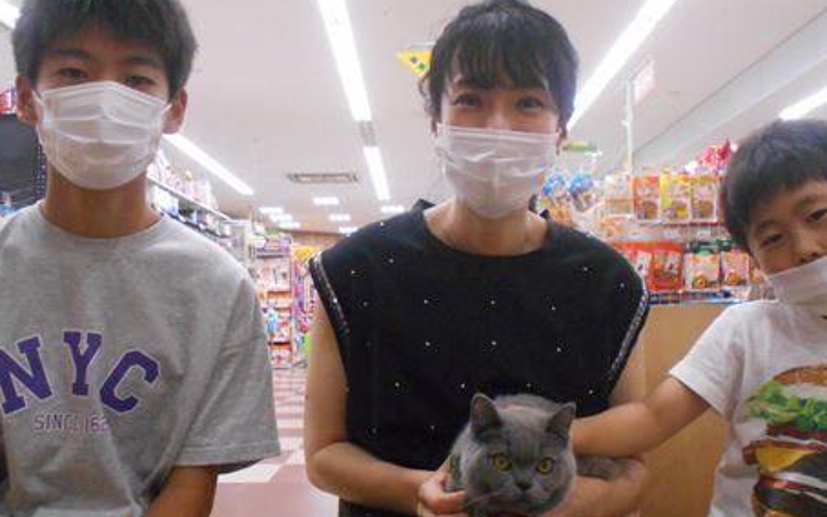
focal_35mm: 42
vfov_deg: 30.6
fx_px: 947
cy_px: 253
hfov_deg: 47.2
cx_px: 403
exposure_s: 1/100
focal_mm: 5.1
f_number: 3.4
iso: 800
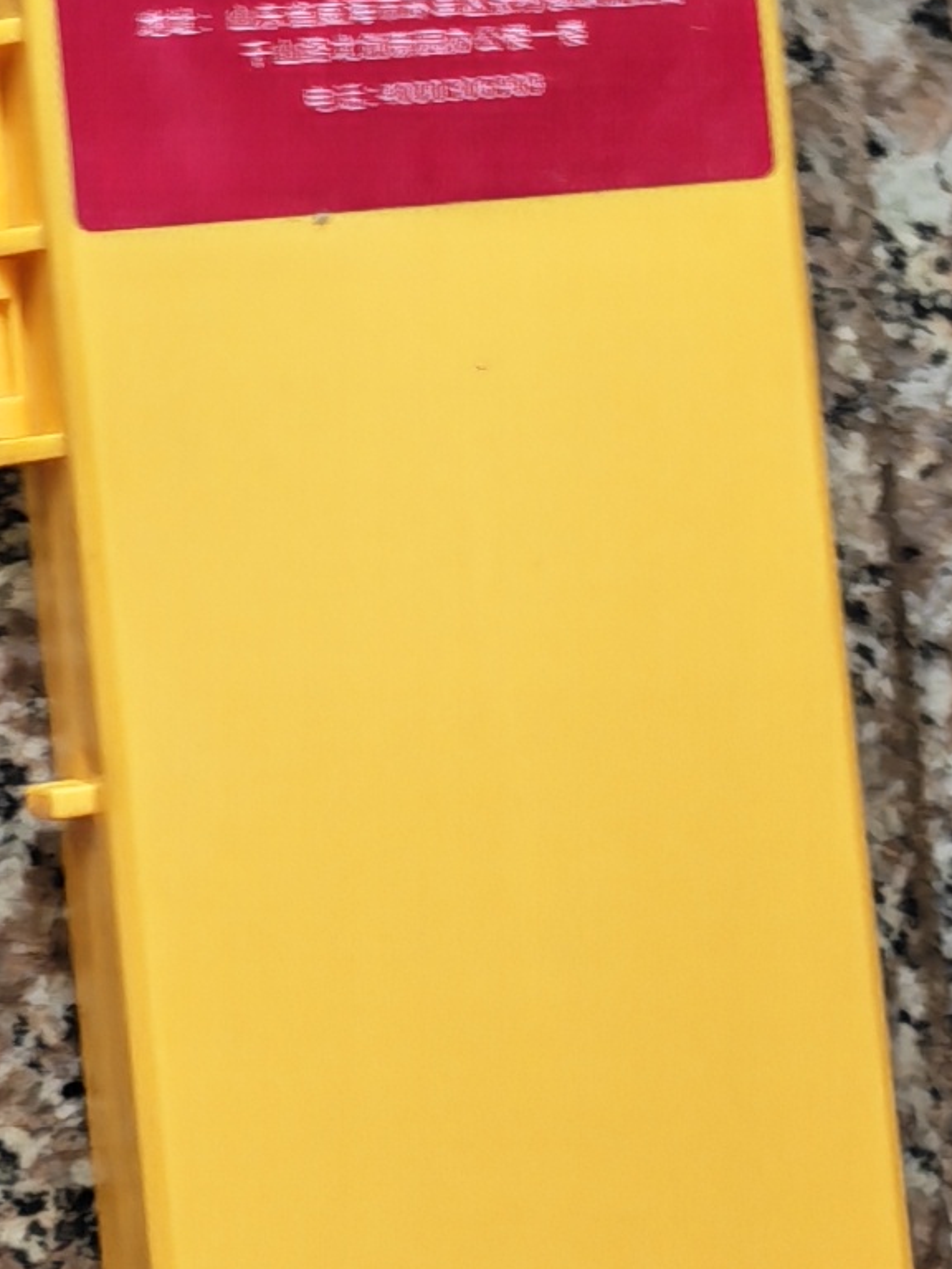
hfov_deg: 11.7
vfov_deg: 15.6
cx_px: 740
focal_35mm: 126
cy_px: 283
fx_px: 4620
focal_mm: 5.52
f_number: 1.9
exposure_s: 1/25
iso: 640
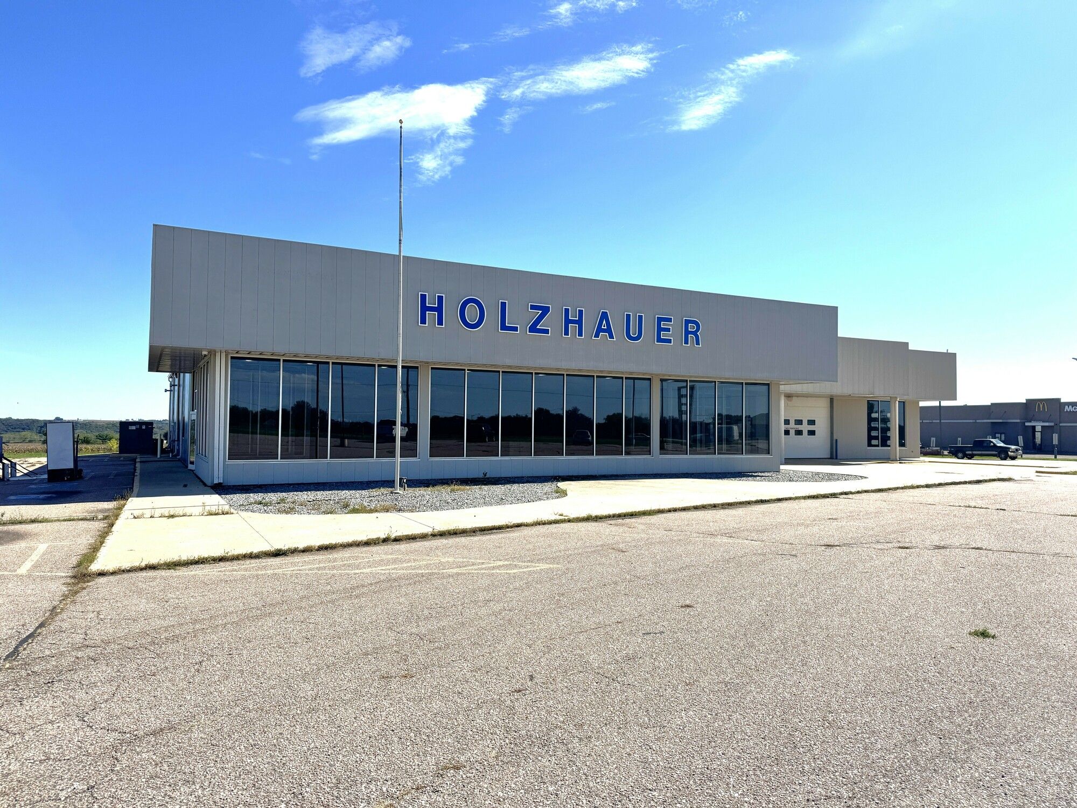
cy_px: 404
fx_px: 747
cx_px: 538
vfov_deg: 56.8
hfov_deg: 71.6
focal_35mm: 24
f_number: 1.78
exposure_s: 1/6410
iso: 80
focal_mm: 6.76
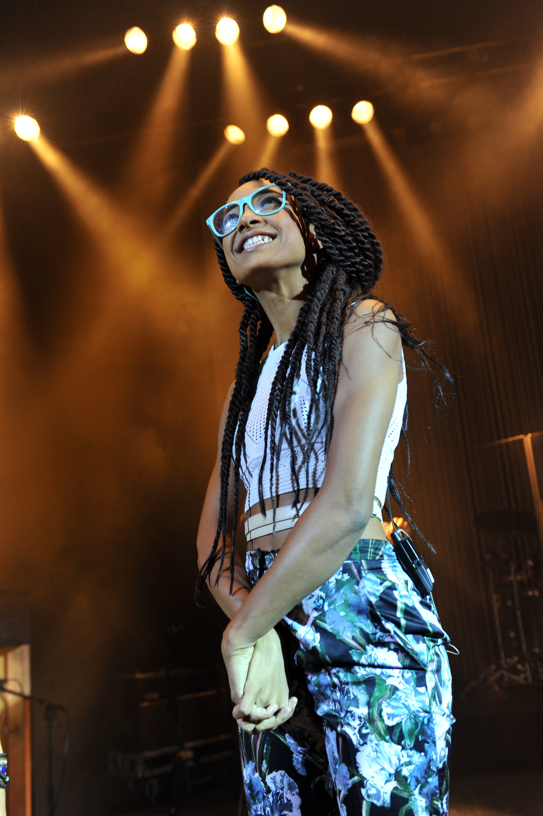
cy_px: 408
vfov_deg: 50.7
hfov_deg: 35.0
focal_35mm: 38
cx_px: 272
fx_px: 861
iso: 1250
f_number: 4
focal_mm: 38
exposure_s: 1/200
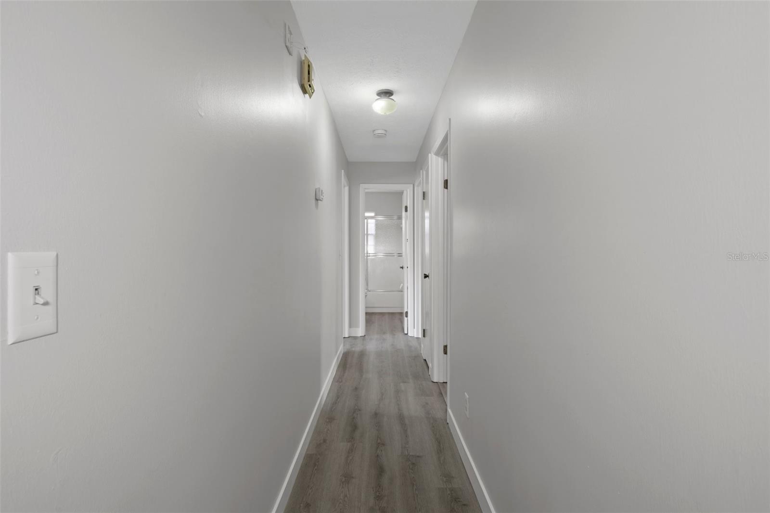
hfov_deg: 90.0
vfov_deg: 67.4
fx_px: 385
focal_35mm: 18
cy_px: 256
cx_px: 385
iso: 320
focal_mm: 18
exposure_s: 3.2
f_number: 8
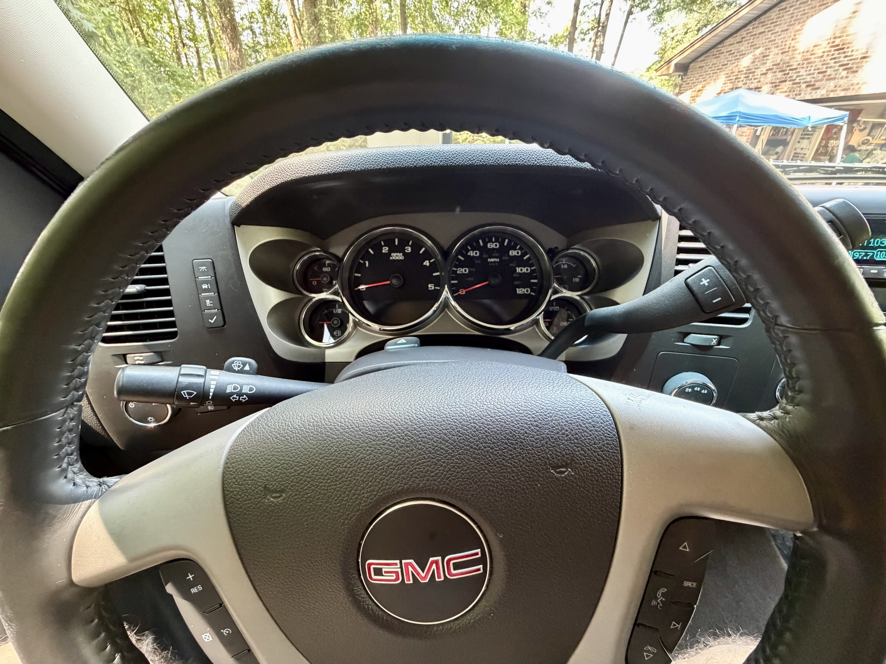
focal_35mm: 14
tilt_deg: -28.1
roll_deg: -0.4
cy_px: 332
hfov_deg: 102.1
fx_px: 358
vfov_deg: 85.7
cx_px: 443
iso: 640
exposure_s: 1/60
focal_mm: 2.22
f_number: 2.2
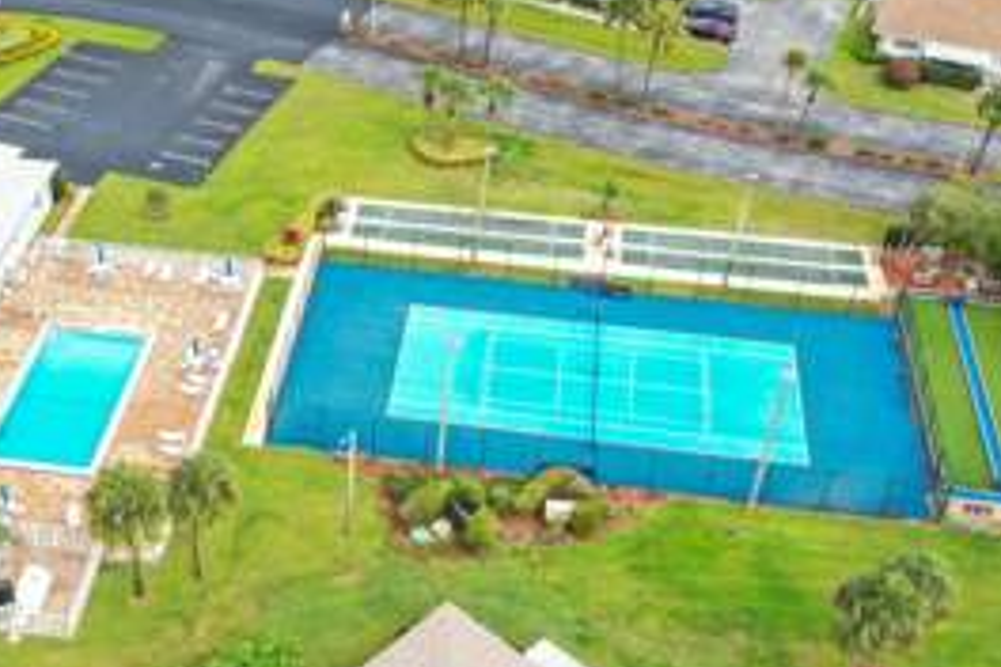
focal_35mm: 51
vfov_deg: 26.5
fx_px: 1418
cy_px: 364
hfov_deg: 38.3
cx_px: 303
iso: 100
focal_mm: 10.26
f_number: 5
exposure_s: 1/200
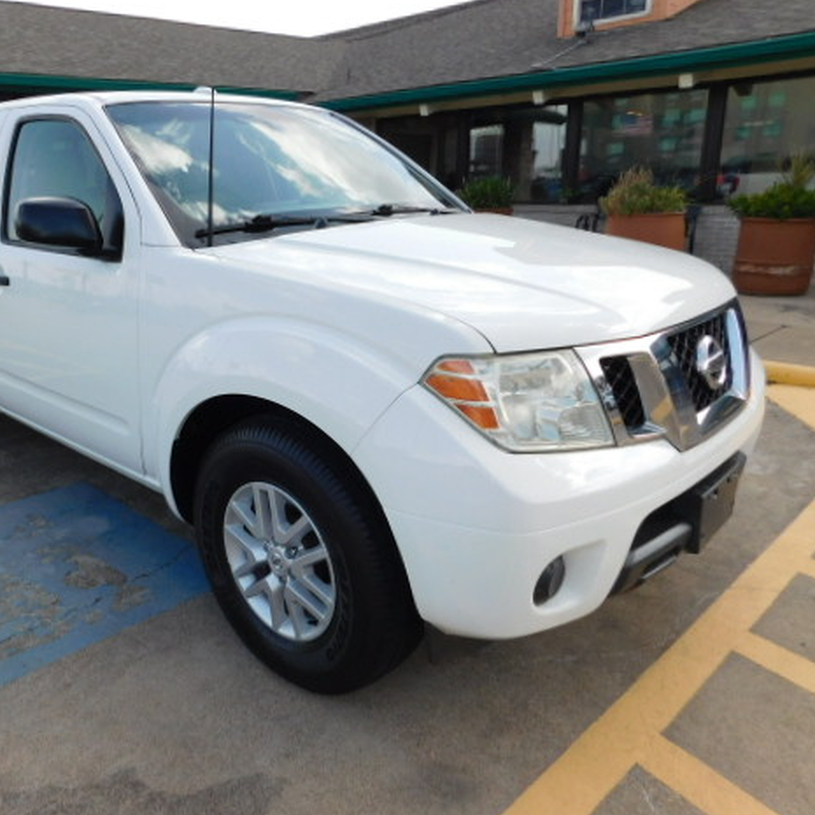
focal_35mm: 28
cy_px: 396
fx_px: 746
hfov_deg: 55.9
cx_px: 261
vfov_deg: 57.3
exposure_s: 1/640
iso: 125
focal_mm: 4
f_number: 3
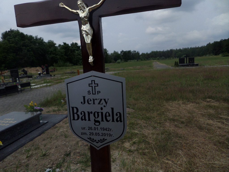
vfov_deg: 56.8
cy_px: 86
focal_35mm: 24
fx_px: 159
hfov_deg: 71.6
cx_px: 114
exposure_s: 1/350
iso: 80
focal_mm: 4.3
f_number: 8.8
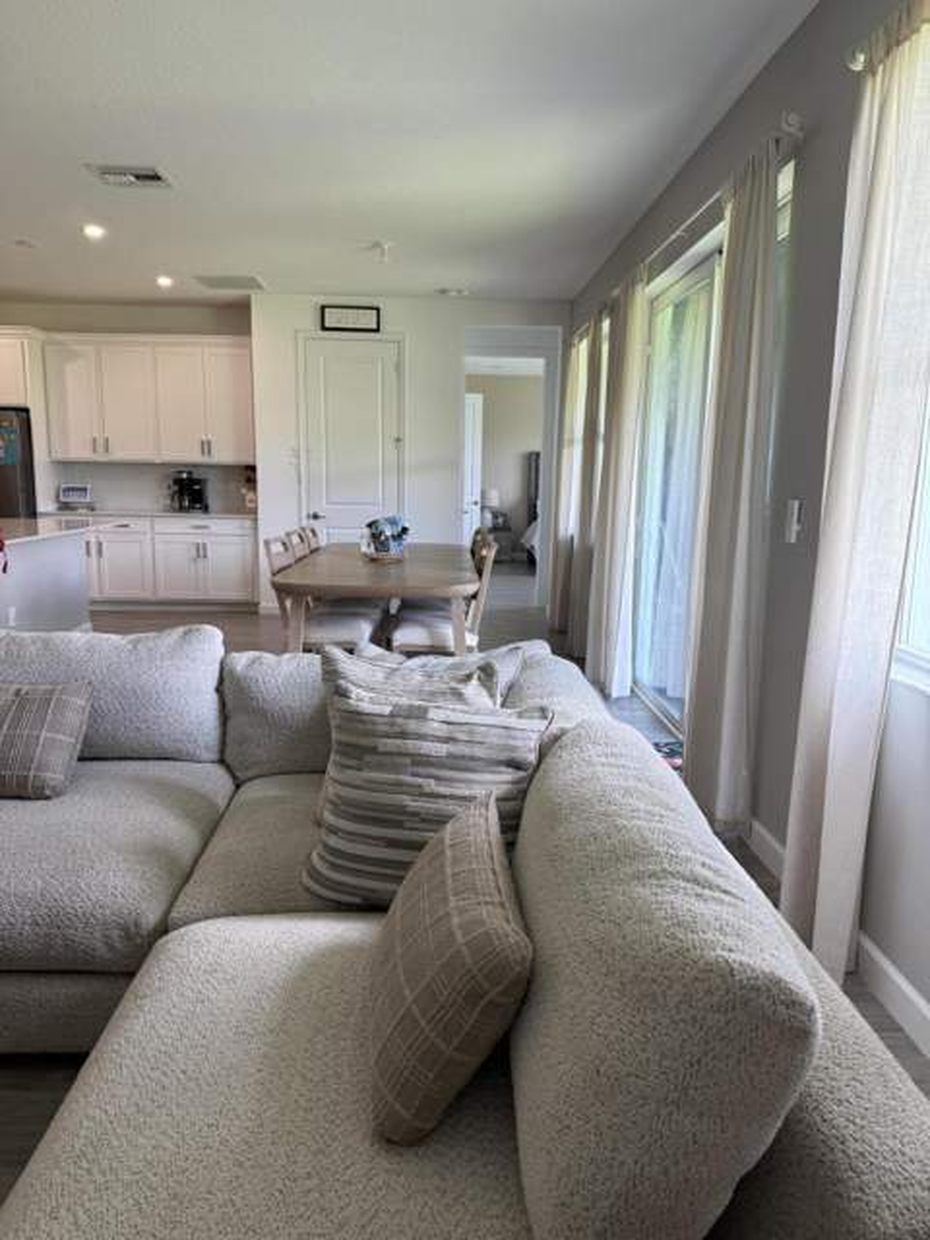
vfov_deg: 71.6
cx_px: 465
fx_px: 860
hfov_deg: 56.8
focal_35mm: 24
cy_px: 620
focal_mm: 6.76
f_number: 1.78
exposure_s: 1/121
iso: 100
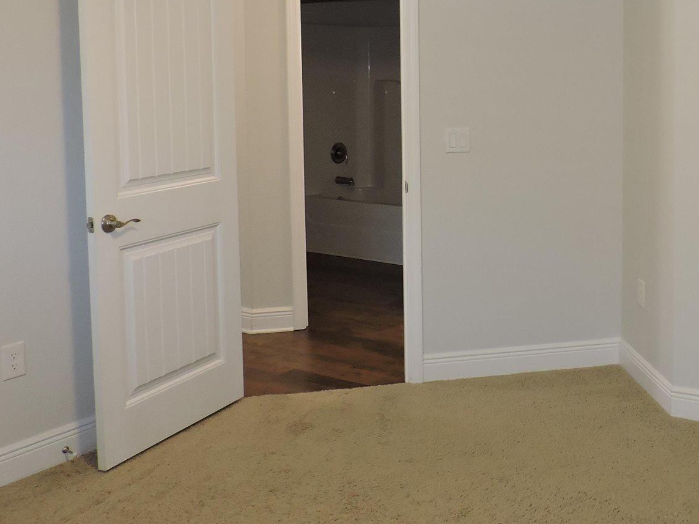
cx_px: 571
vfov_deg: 32.9
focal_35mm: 43
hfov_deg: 41.7
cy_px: 130
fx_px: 868
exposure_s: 1/40
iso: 360
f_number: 3
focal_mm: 4.3
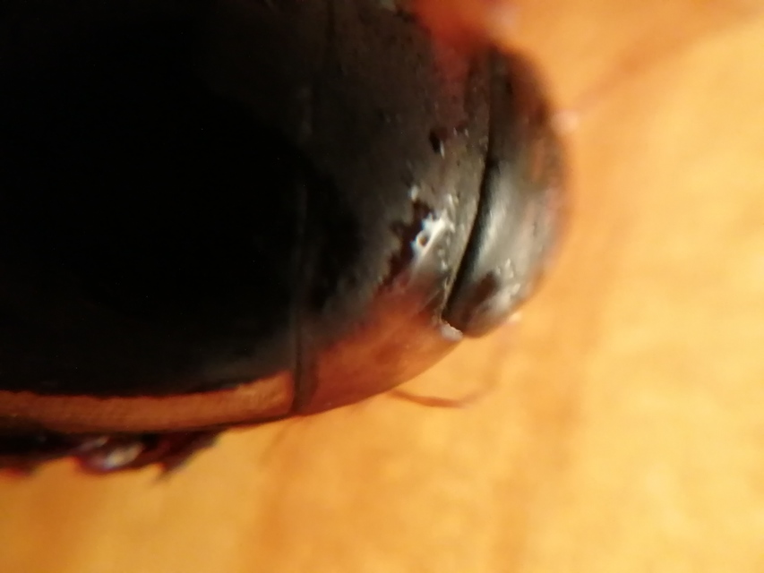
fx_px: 1015
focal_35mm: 46
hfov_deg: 41.2
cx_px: 382
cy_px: 286
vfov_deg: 31.5
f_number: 1.8
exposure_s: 1/25
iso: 320
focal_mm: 3.46
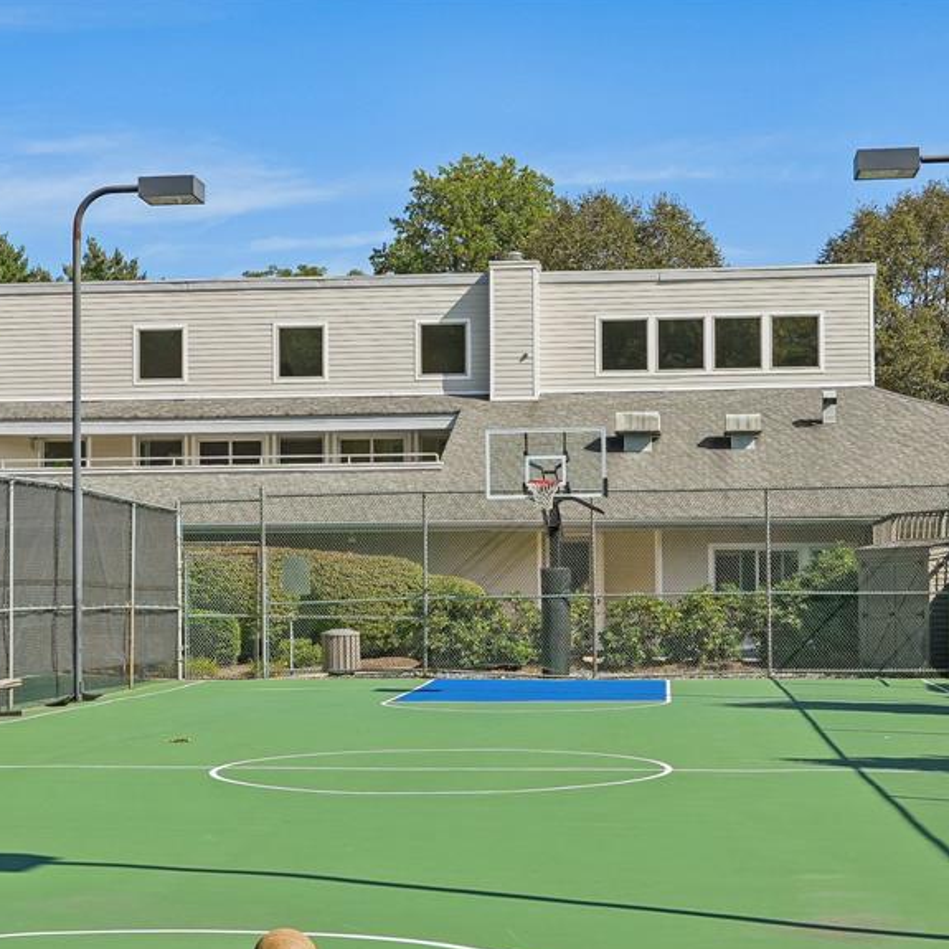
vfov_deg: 29.0
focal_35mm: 59
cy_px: 556
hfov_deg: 29.1
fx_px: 1830
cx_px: 475
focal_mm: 26
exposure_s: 1/500
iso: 100
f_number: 8
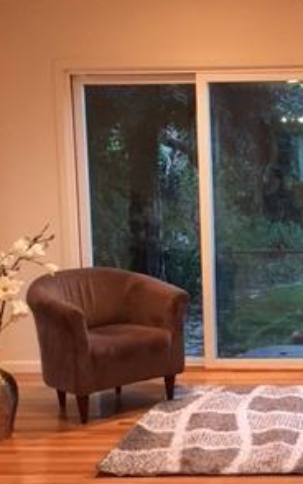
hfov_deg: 18.4
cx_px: 372
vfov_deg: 30.6
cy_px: 242
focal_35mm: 67
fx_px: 884
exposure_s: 1/20
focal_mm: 4.15
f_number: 2.2
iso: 200
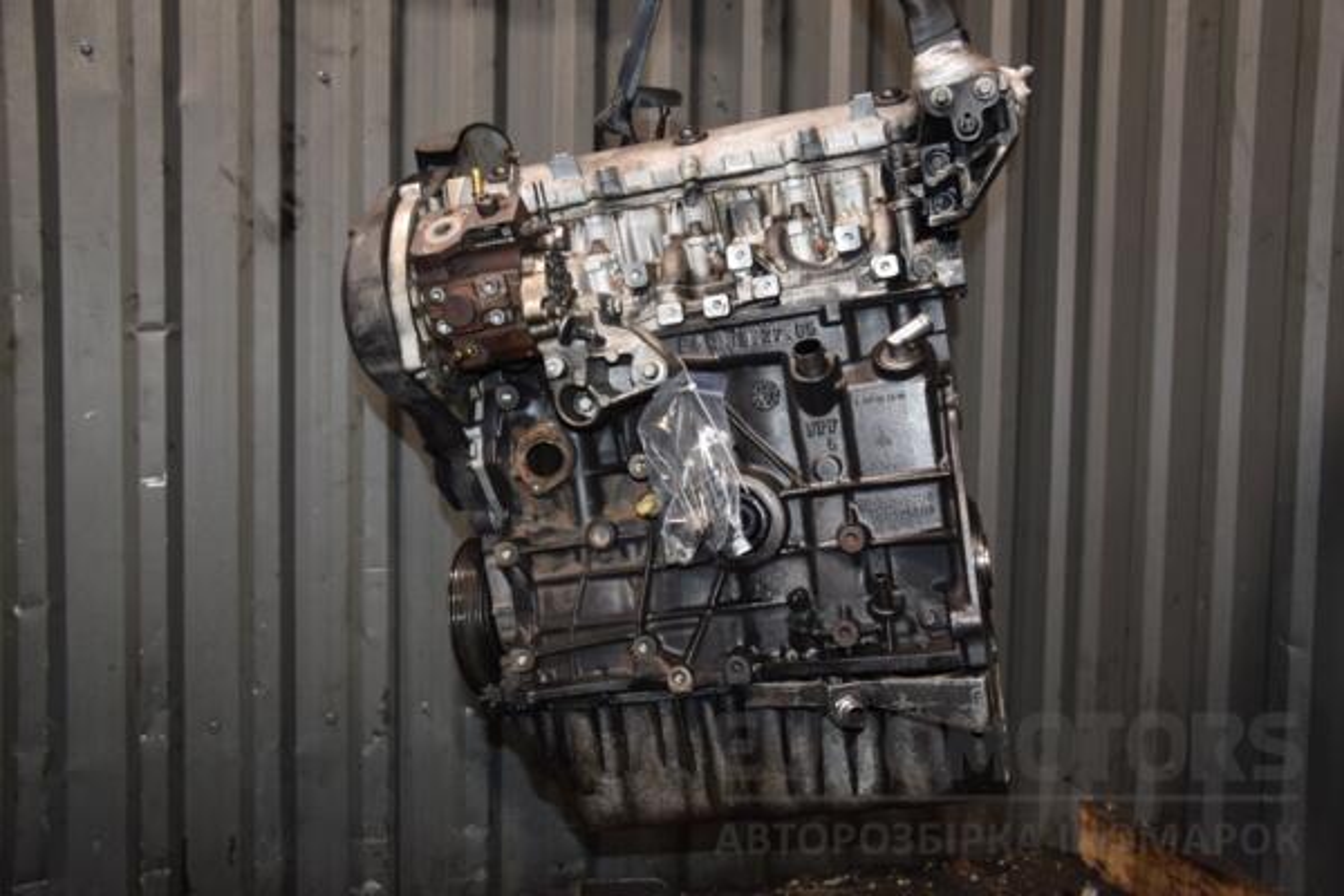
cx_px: 672
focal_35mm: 36
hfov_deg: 53.1
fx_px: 1344
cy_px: 448
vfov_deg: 36.9
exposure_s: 1/60
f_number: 5
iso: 800
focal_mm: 24
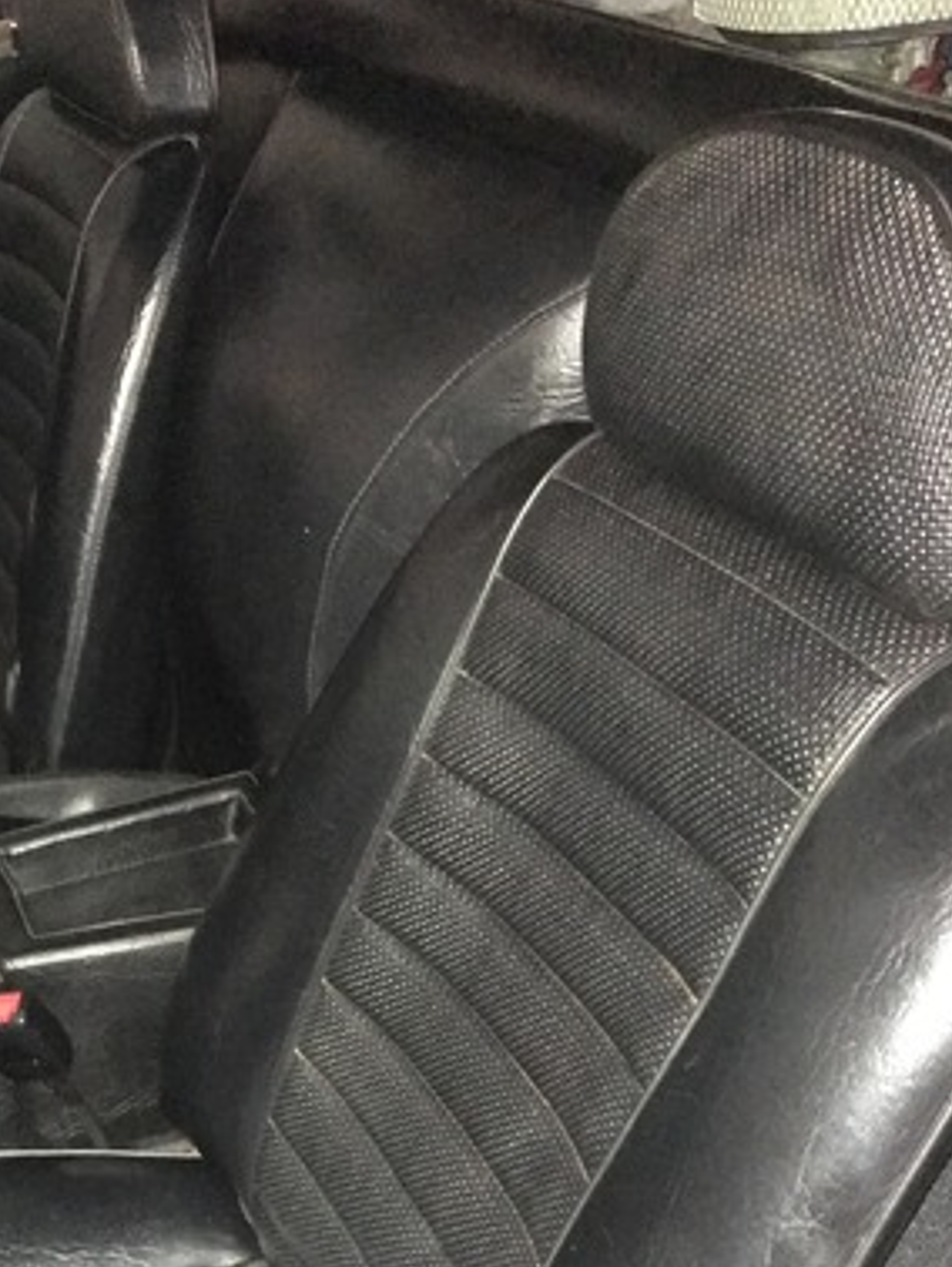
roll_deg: +8.6
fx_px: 1685
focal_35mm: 46
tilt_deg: -36.1
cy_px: 969
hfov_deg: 30.9
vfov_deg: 39.9
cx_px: 215
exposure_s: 1/17
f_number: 2.2
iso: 1250
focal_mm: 4.15
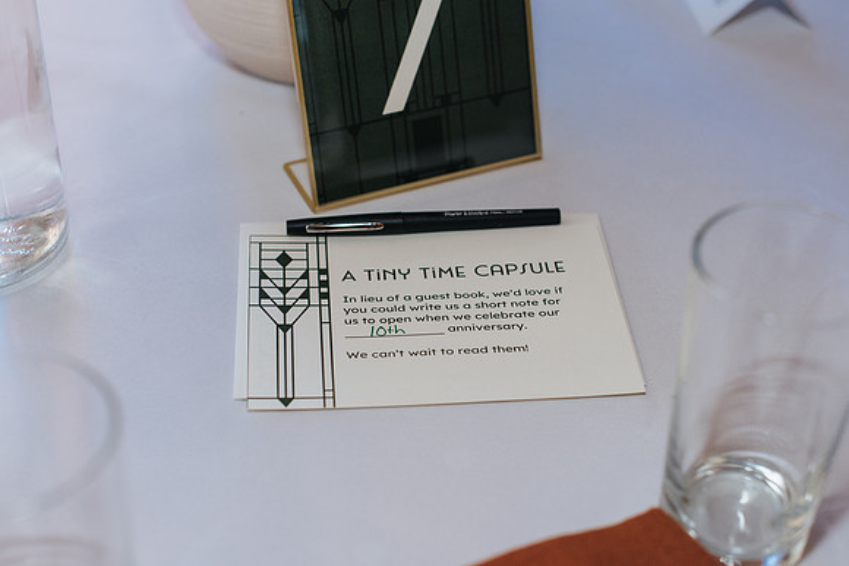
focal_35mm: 58
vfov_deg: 23.6
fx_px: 1357
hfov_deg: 34.7
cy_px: 283
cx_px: 444
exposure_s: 1/200
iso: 800
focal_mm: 50
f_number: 3.2
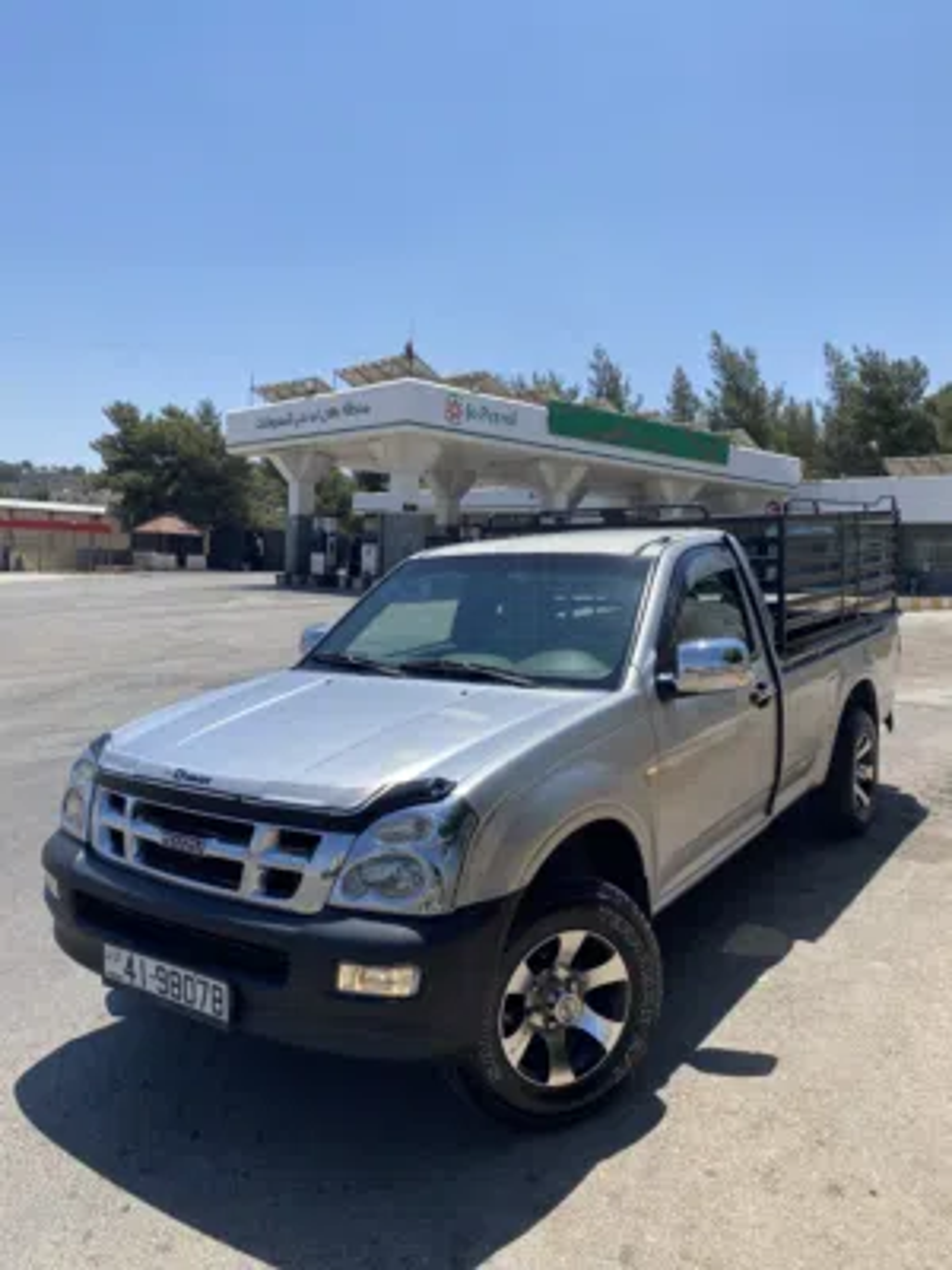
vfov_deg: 67.3
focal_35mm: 26
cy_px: 635
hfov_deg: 53.1
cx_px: 476
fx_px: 953
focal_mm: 4.25
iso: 32
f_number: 1.8
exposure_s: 1/3401
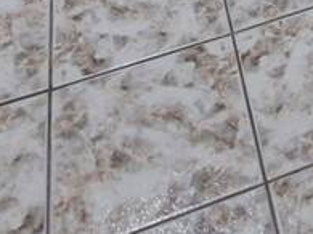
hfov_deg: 18.3
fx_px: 868
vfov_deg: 9.4
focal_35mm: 96
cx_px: 457
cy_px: -579
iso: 200
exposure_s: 1/60
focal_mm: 1.74
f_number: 2.2
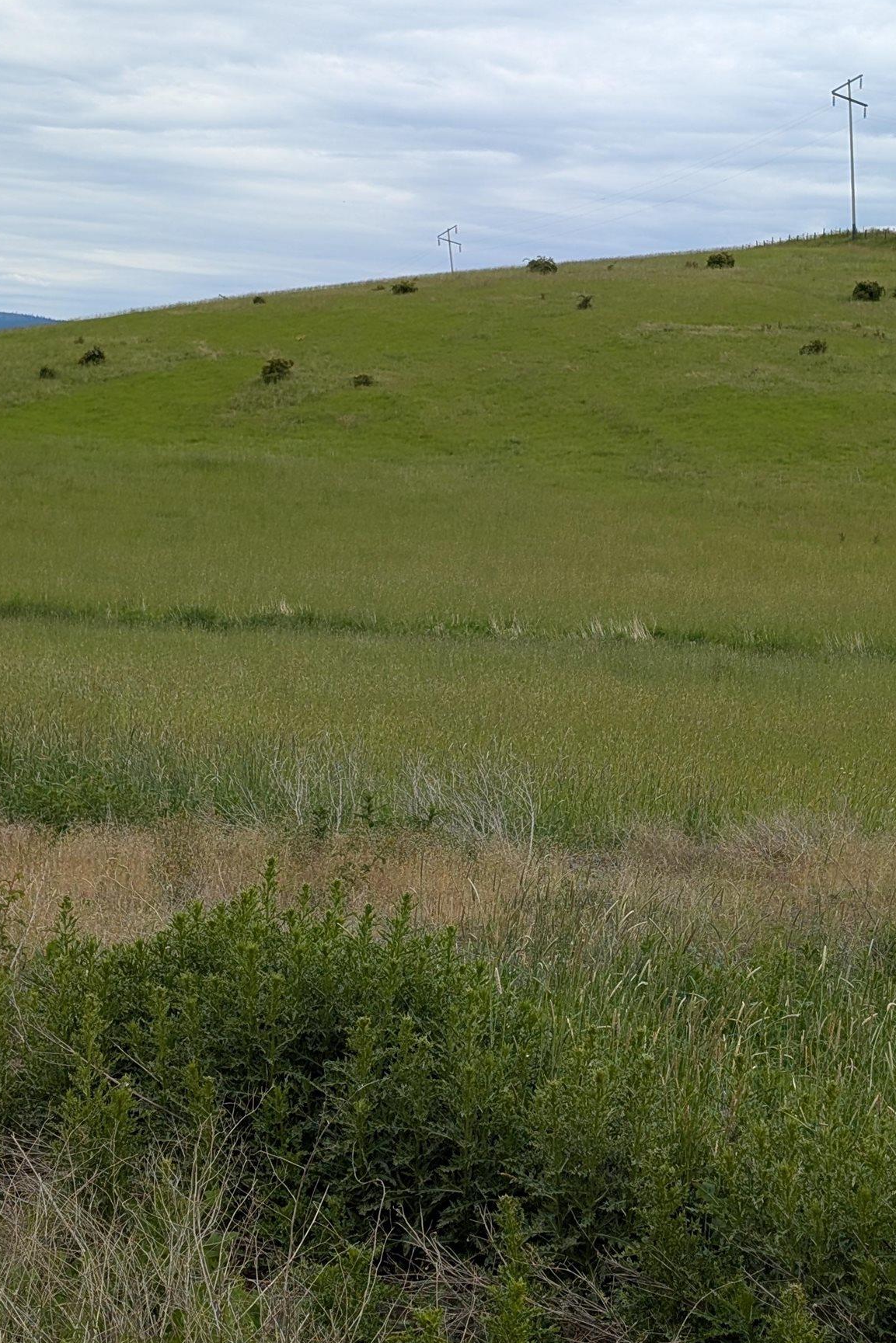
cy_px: 505
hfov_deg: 20.0
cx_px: 519
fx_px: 2538
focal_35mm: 68
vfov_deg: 29.5
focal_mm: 6.9
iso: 22
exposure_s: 1/1193
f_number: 1.68
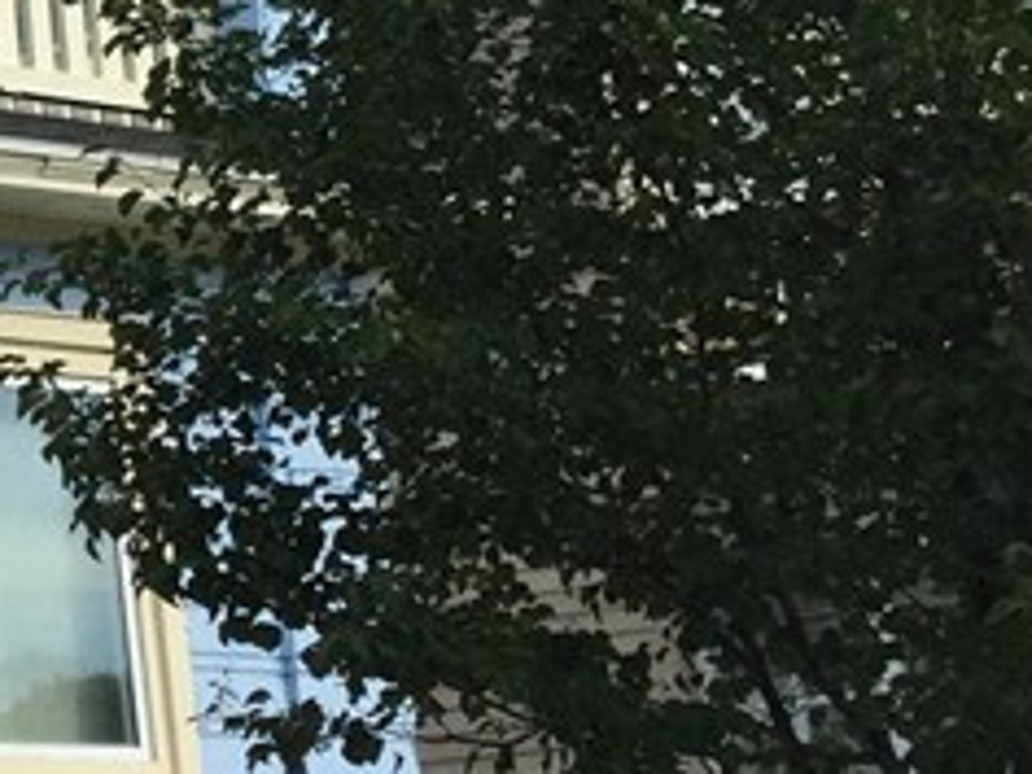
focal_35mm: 126
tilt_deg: +13.4
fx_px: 3756
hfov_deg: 13.5
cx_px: -1006
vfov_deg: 11.7
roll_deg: +2.8
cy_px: 114
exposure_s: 1/1721
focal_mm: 4.15
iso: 32
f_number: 2.2
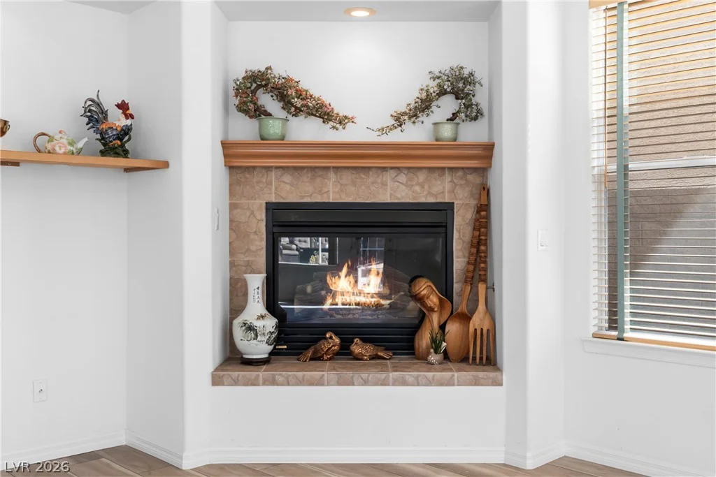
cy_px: 238
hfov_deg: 51.9
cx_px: 358
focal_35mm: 37
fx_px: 736
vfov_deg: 36.0
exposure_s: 1/20
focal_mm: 25
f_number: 8
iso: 400
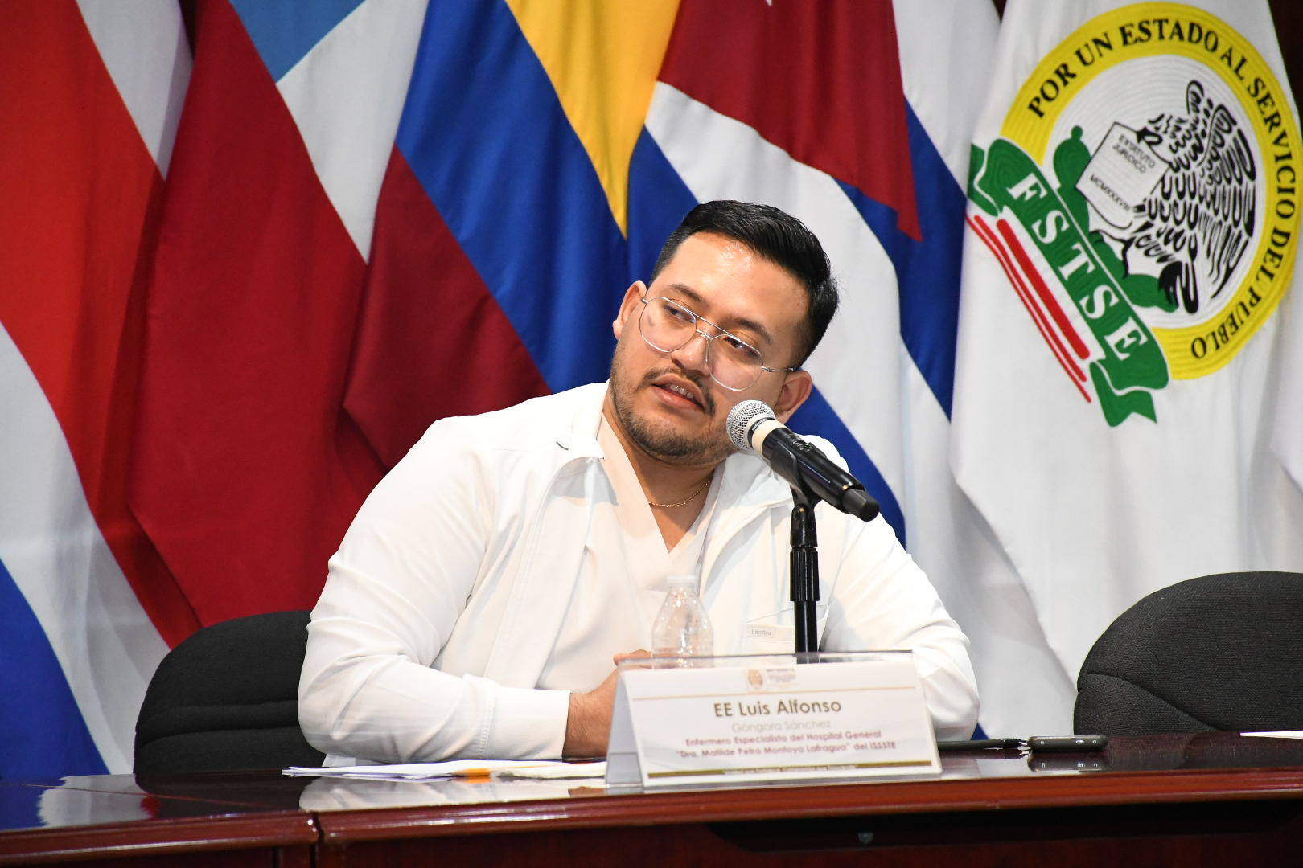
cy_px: 434
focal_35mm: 210
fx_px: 7600
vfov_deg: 6.5
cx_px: 652
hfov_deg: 9.8
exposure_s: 1/125
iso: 5000
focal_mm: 140
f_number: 6.3
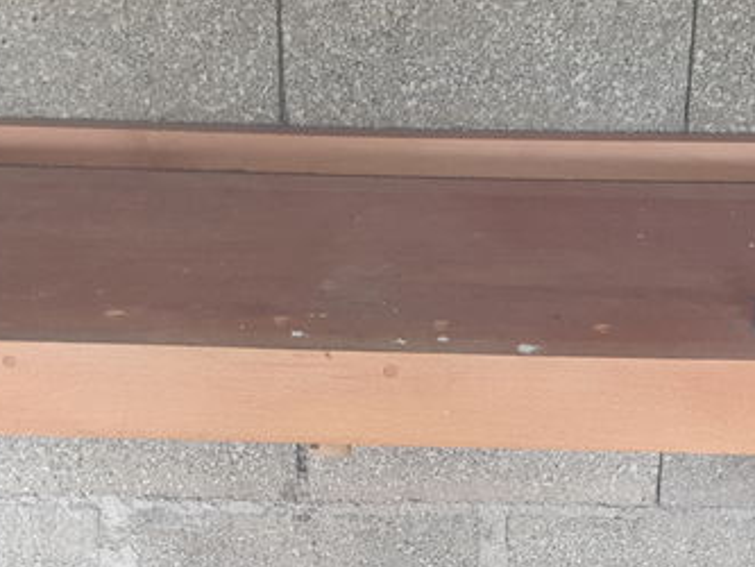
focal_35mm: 78
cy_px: 553
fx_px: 1702
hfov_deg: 25.0
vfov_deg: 18.5
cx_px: 447
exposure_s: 1/20
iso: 125
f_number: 2.4
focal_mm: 4.3
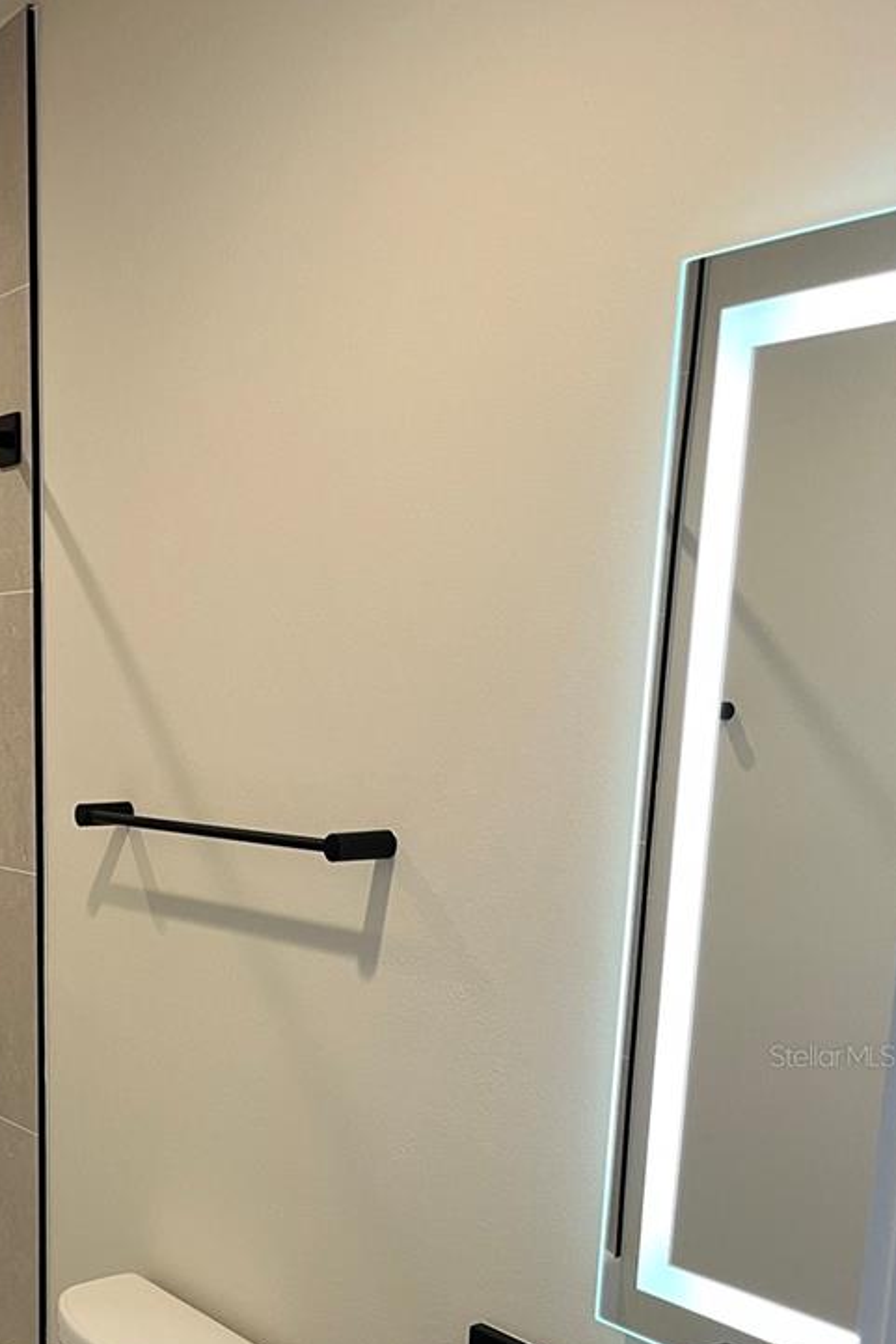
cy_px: 1055
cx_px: 63
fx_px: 1679
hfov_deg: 28.5
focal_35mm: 45
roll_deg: -1.1
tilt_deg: -12.5
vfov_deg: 41.9
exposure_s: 1/60
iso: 100
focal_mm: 5.1
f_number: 1.6
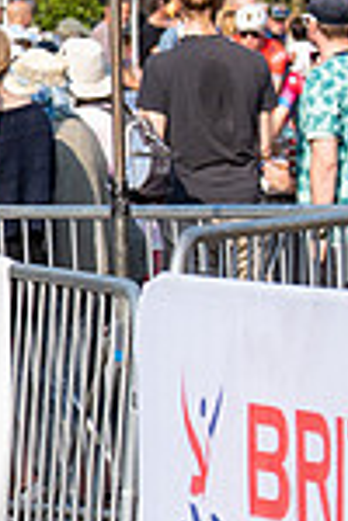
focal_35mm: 355
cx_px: -550
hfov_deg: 3.8
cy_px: 135
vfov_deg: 5.8
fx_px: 5147
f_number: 4
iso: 160
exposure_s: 1/1000
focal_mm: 75
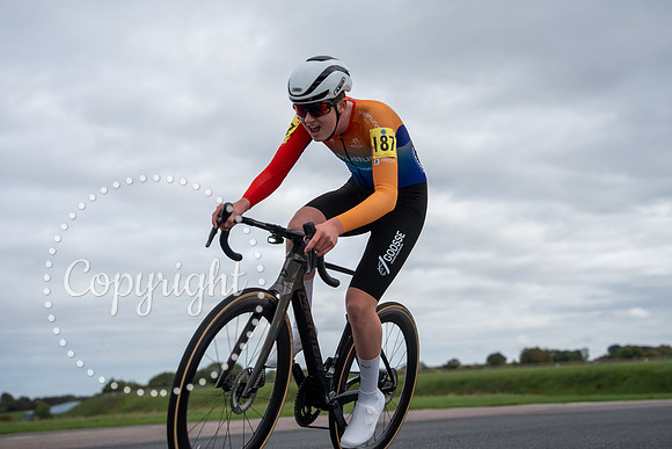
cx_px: 336
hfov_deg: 32.4
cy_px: 224
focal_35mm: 62
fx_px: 1158
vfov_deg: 21.9
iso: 100
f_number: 3.5
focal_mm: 62
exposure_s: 1/1000
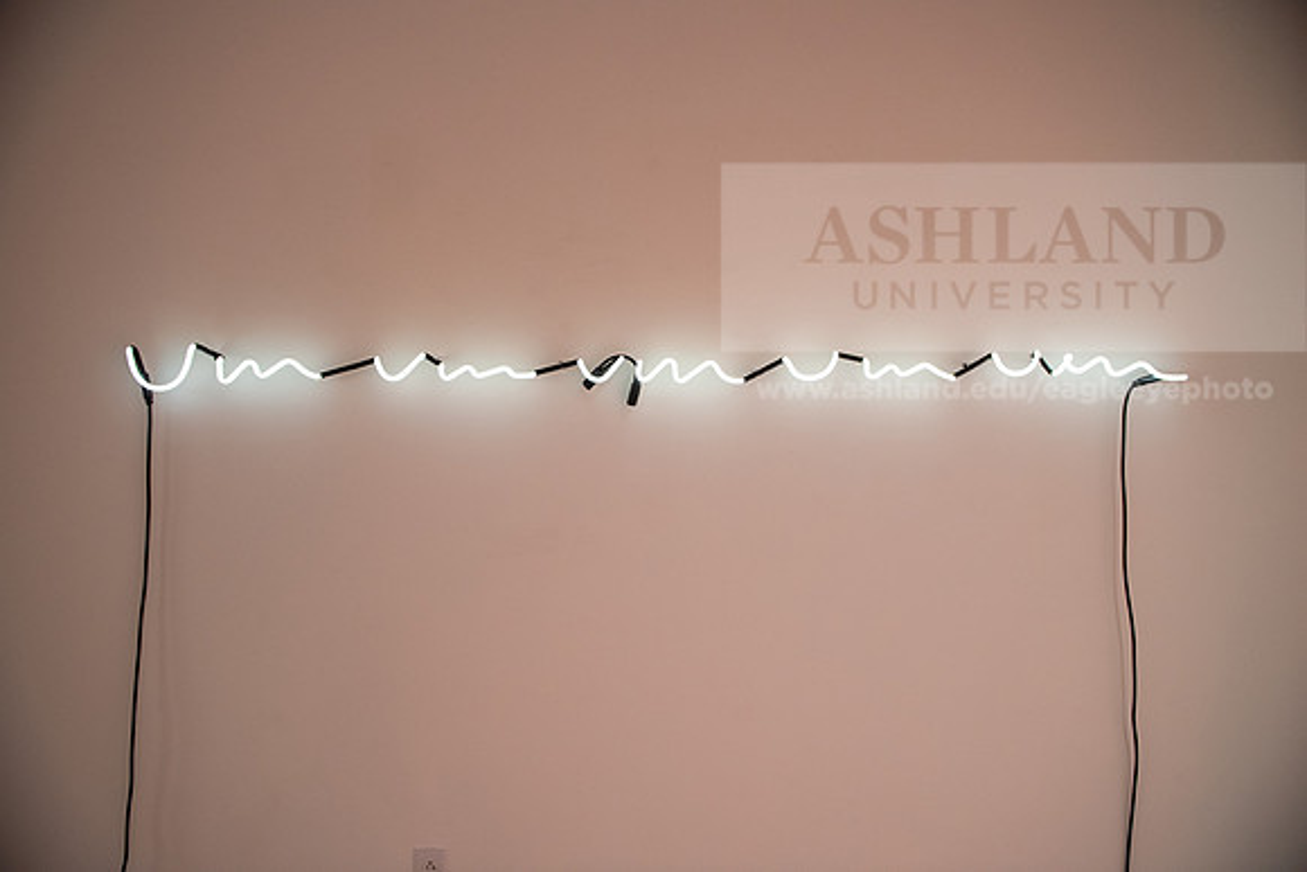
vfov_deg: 53.2
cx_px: 654
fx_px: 871
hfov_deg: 73.7
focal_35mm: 24
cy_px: 436
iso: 1000
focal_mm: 24
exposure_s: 1/250
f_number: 3.5
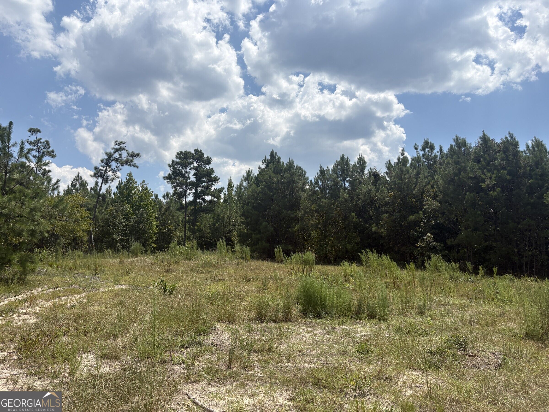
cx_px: 274
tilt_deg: +8.6
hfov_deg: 67.3
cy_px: 206
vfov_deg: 53.1
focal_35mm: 26
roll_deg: -0.6
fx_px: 412
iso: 50
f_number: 1.6
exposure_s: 1/6329
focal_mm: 5.96
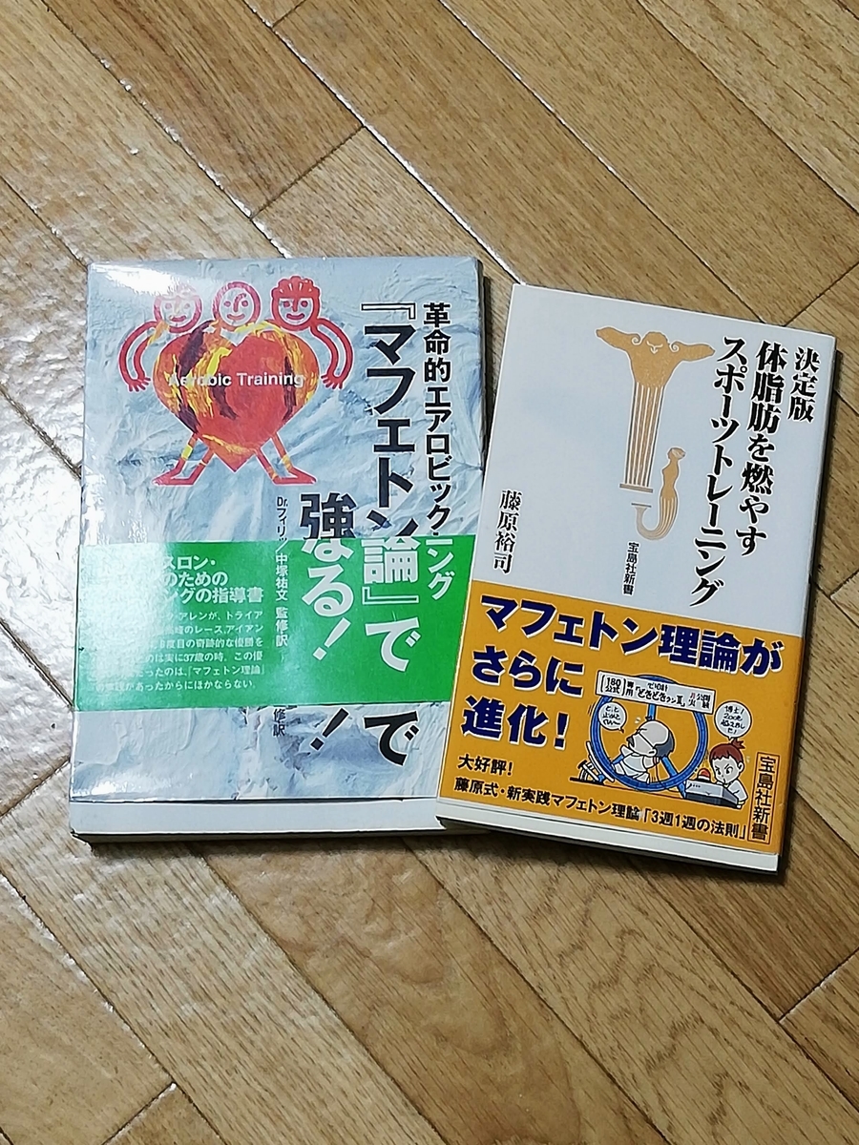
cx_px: 430
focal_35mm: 67
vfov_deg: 29.0
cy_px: 572
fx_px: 2217
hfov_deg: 21.9
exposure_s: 1/33.3
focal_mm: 3.81
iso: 200
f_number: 2.2
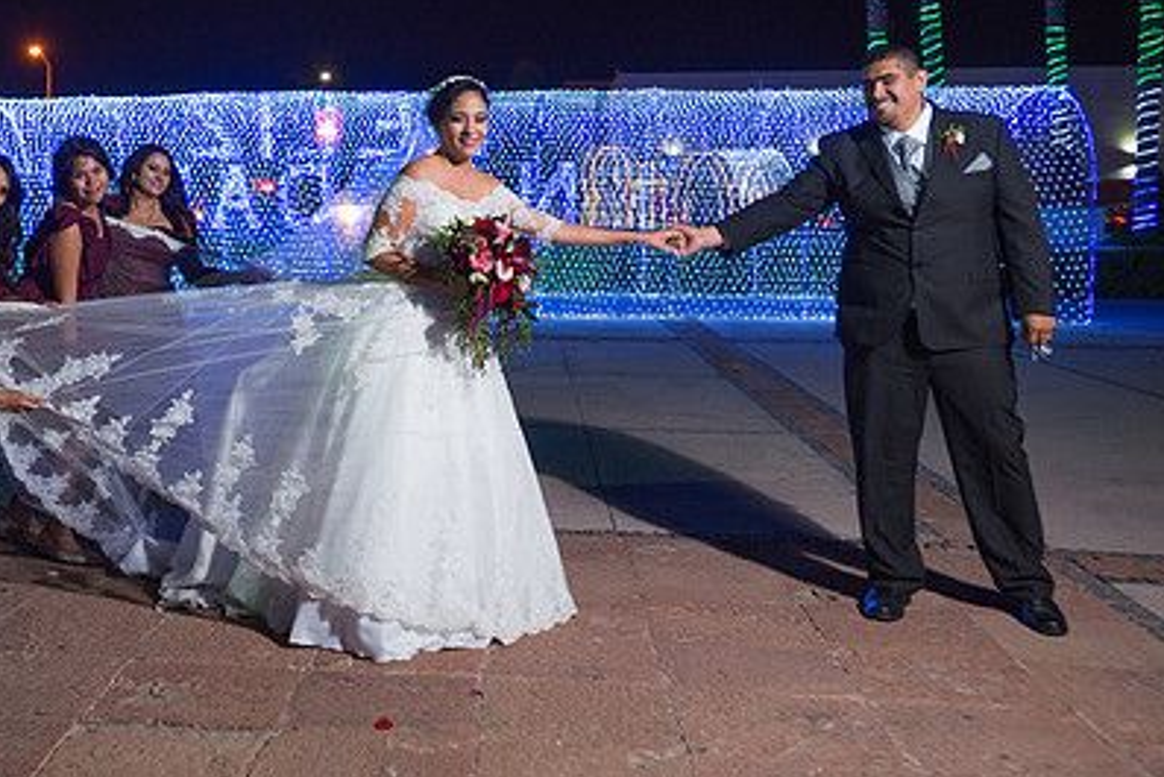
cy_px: 230
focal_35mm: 38
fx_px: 1229
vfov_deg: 34.6
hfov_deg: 49.2
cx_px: 331
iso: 1600
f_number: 3.2
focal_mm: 26
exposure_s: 1/30
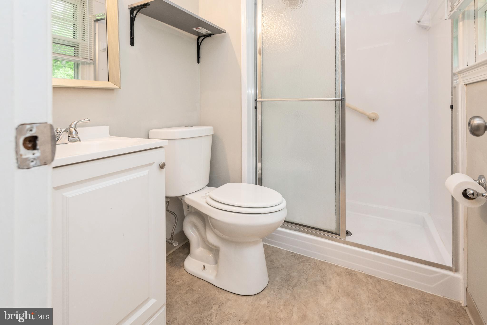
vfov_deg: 73.8
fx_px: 217
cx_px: 244
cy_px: 162
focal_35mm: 16
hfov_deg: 96.7
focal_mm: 16
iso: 640
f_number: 6.3
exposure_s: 1/30
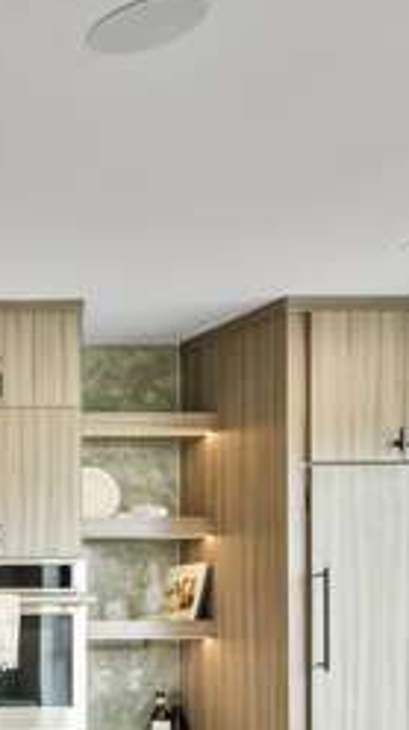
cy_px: 709
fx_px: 1005
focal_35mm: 52
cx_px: -583
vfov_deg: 36.4
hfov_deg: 14.5
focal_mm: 10.5
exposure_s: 1/30
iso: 800
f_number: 5
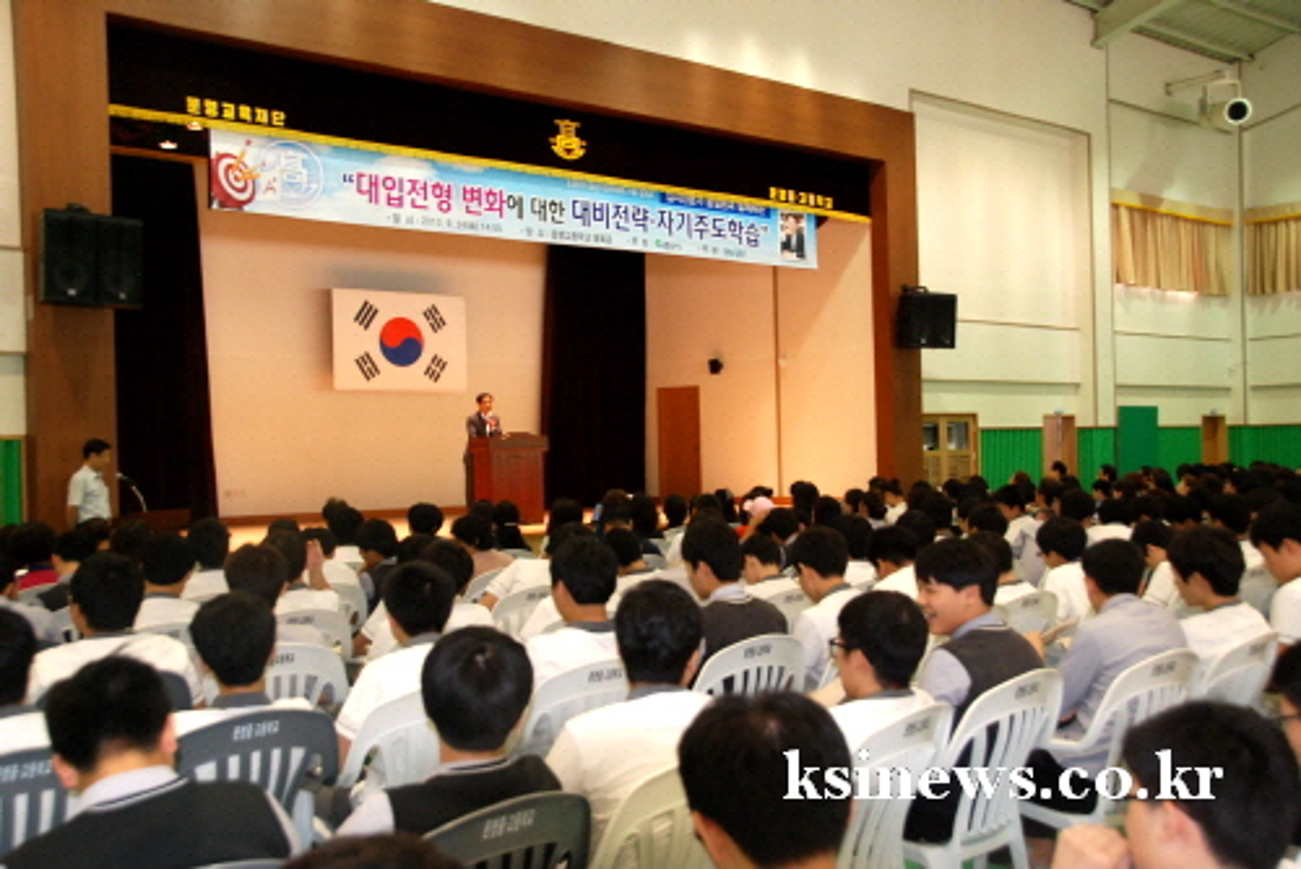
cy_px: 434
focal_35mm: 33
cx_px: 650
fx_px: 1193
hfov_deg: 57.2
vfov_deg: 40.0
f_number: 5
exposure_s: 1/60
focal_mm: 22
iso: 800
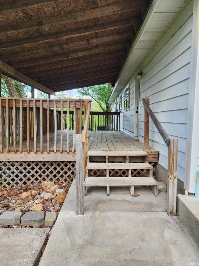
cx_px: 100
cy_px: 133
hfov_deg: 58.9
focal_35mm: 23
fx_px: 176
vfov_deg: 73.9
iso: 32
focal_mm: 6.4
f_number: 1.8
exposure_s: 1/180
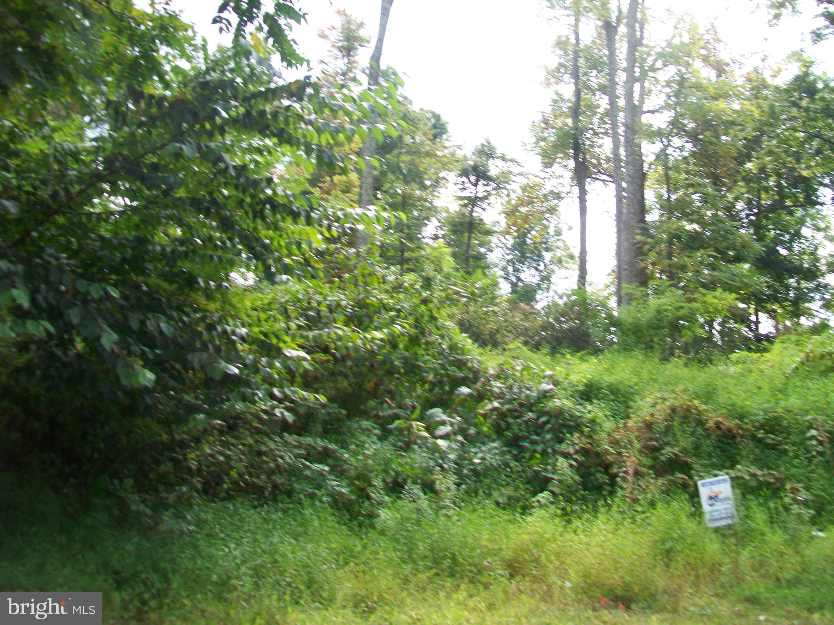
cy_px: 312
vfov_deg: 41.8
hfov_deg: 54.0
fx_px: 819
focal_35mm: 34
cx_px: 417
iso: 64
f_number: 2.7
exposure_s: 1/160
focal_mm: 6.1
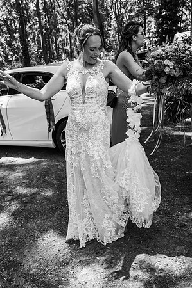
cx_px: 96
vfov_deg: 54.5
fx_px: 281
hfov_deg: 37.8
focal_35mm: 35
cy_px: 144
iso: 160
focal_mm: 35
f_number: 4.5
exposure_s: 1/200
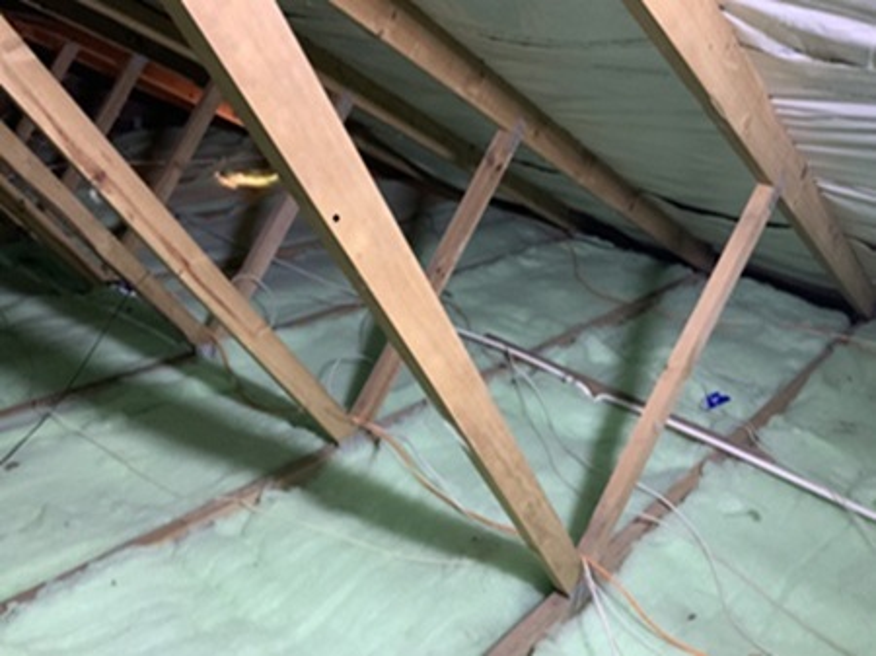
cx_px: 438
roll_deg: -4.5
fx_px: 733
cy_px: 328
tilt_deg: -23.4
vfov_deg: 48.2
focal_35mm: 29
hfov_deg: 61.7
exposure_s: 1/33
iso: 320
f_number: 1.8
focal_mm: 3
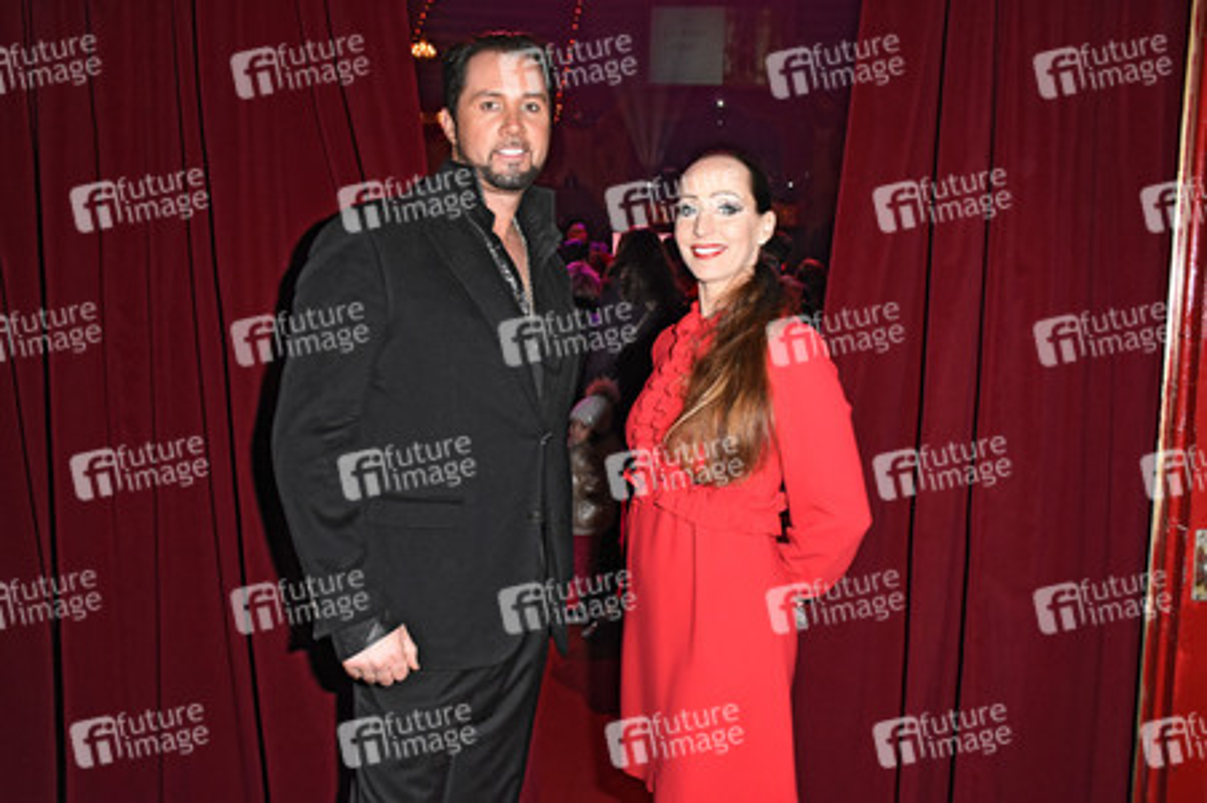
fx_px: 1106
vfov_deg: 39.9
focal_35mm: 33
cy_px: 402
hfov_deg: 57.3
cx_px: 604
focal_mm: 22
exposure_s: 1/125
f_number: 6.3
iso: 2500
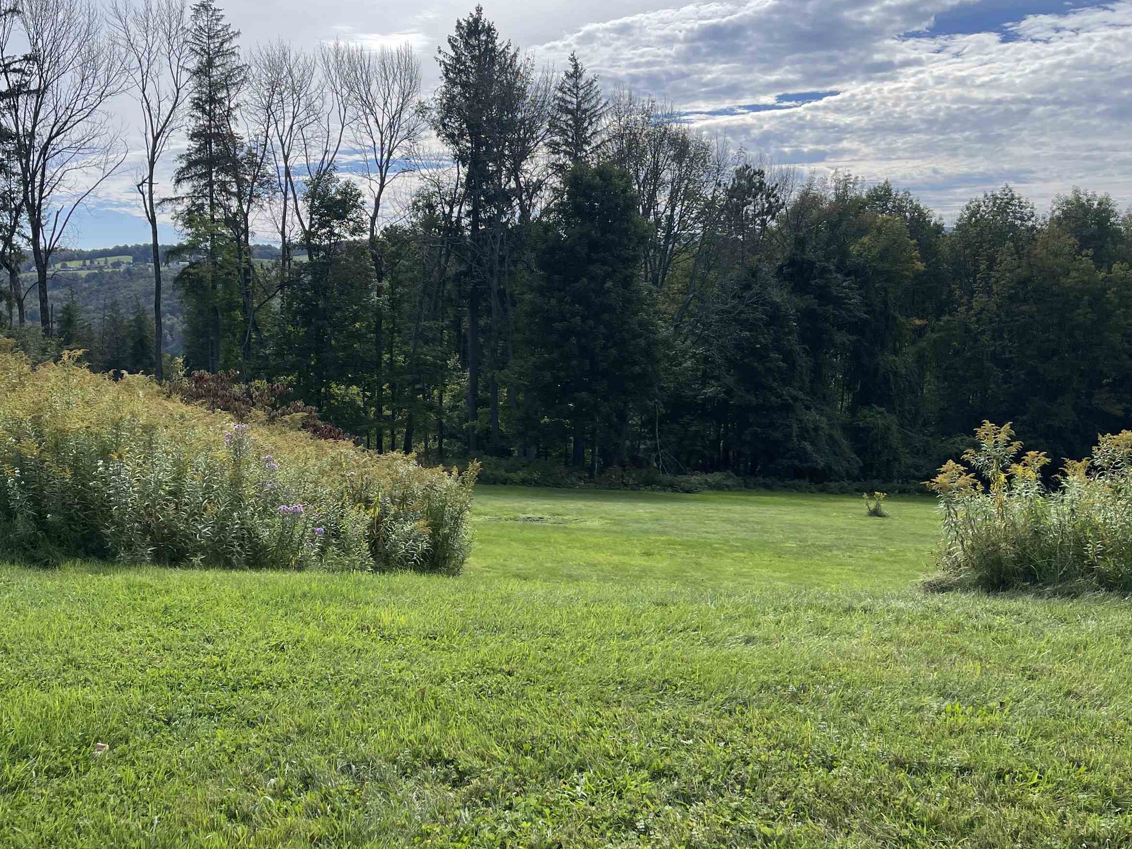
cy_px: 360
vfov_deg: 42.8
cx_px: 516
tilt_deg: -5.4
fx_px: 1079
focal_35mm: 33
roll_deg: -0.4
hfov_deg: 55.3
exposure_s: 1/5376
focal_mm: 5.1
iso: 32
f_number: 1.6
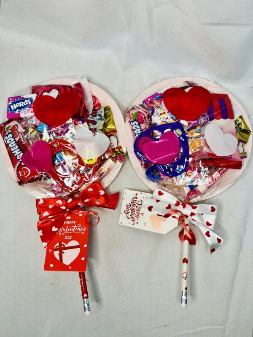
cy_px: 168
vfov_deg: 67.3
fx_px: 253
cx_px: 126
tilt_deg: -82.3
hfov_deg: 53.1
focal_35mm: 26
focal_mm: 5.7
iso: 64
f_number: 1.5
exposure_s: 1/120
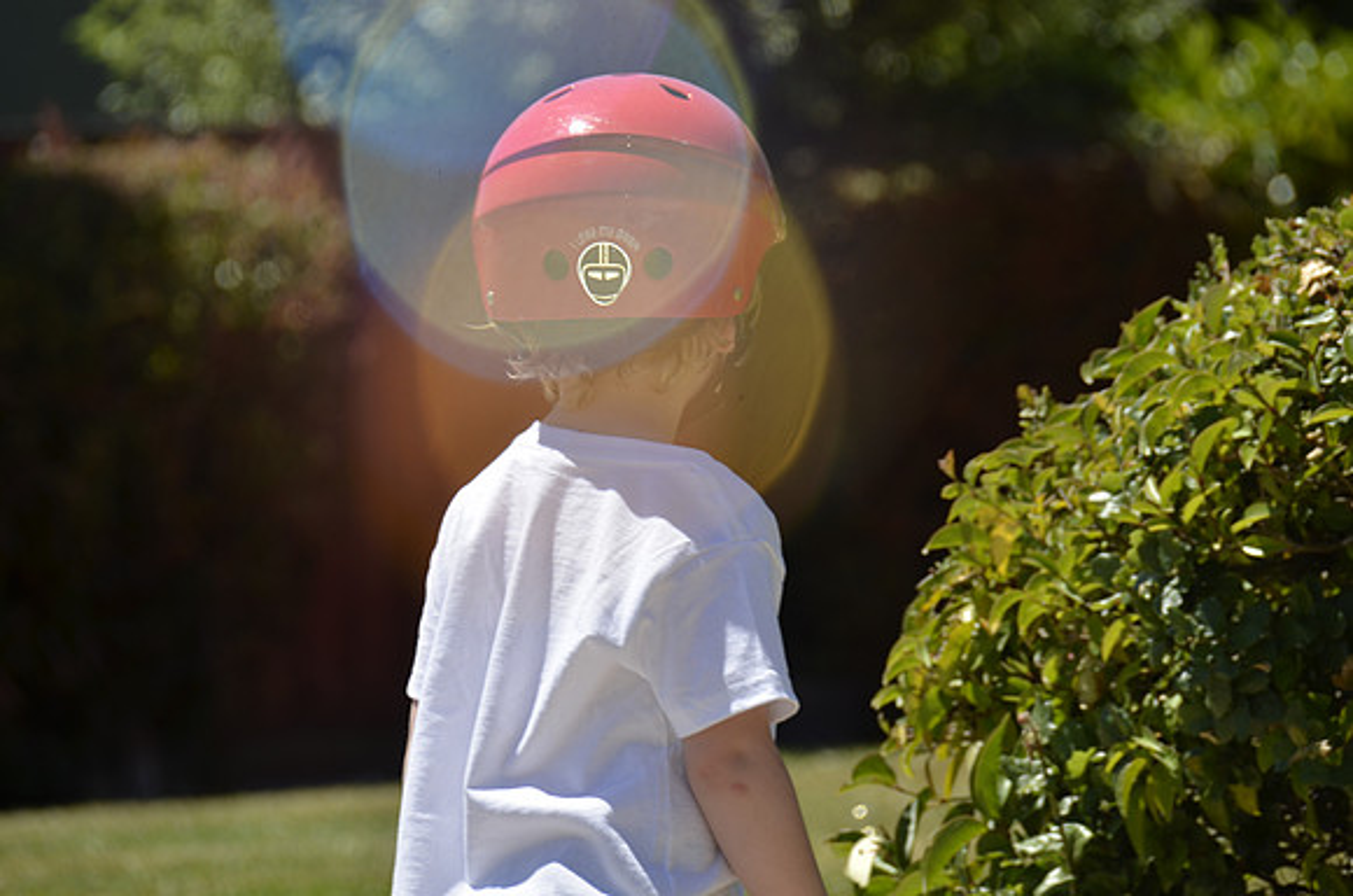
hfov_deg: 5.3
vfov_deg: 3.5
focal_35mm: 390
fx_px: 14625
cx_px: 676
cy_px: 448
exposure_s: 1/250
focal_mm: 260
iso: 100
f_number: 8
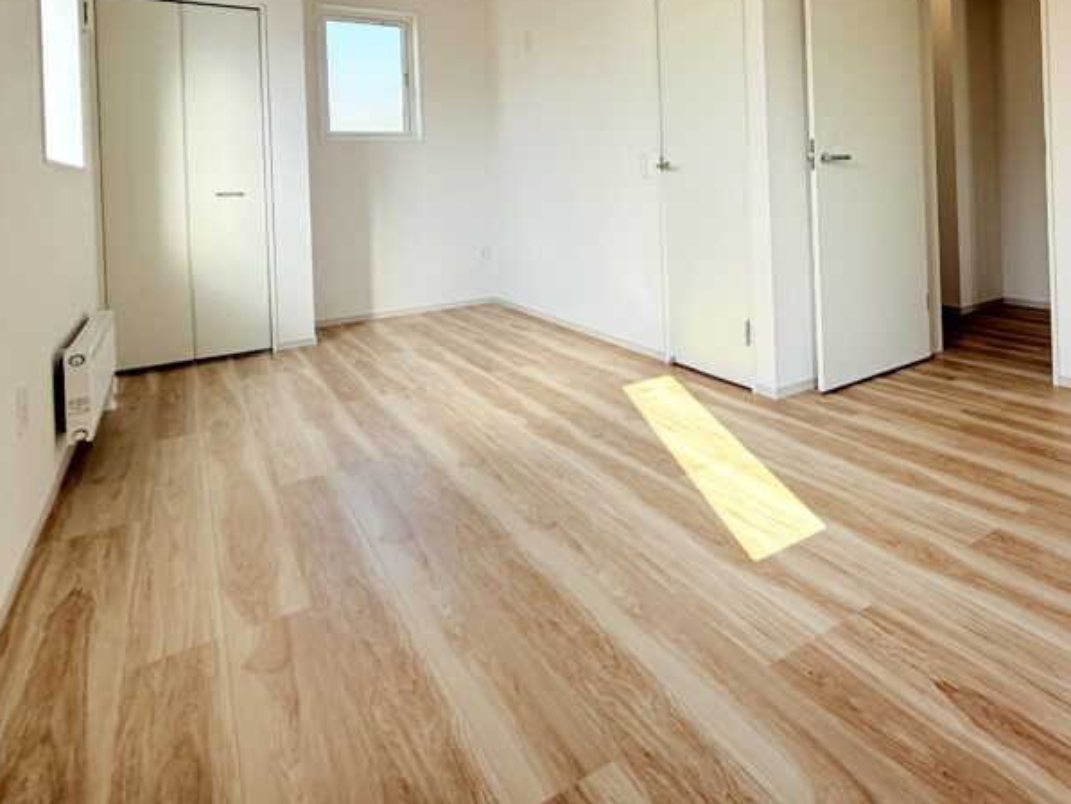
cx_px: 843
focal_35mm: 24
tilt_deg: +0.0
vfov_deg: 53.5
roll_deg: +1.9
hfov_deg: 65.7
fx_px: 743
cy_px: 174
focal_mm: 2.22
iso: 64
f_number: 2.2
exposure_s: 1/193
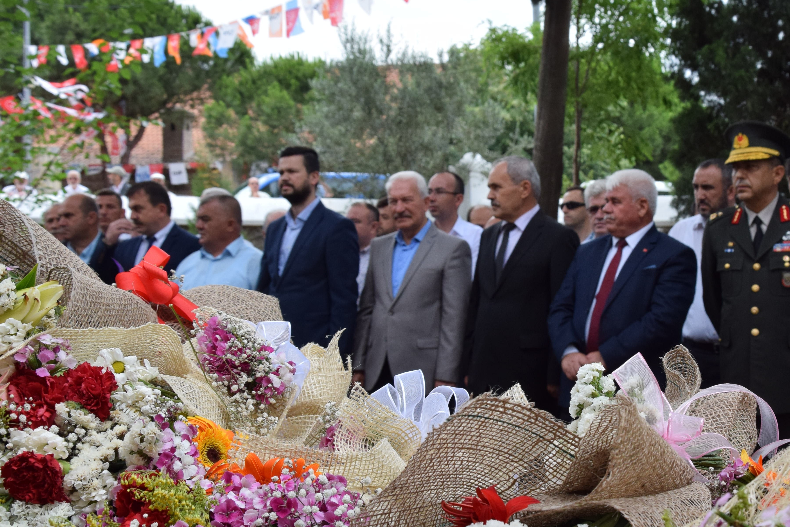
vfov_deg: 22.6
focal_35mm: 60
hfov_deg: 32.7
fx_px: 1317
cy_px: 270
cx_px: 599
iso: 320
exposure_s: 1/320
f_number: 9
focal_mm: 24
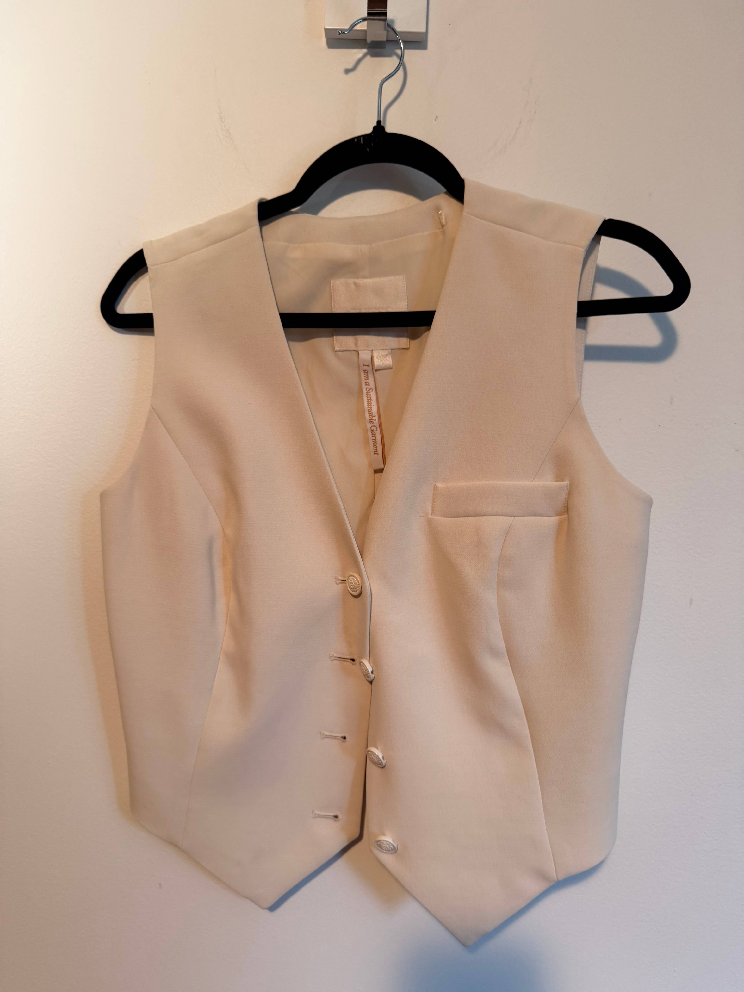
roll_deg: +0.0
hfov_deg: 56.8
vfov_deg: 71.6
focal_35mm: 24
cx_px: 372
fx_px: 688
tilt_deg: -2.6
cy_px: 496
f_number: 1.78
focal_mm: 6.76
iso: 160
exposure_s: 1/60
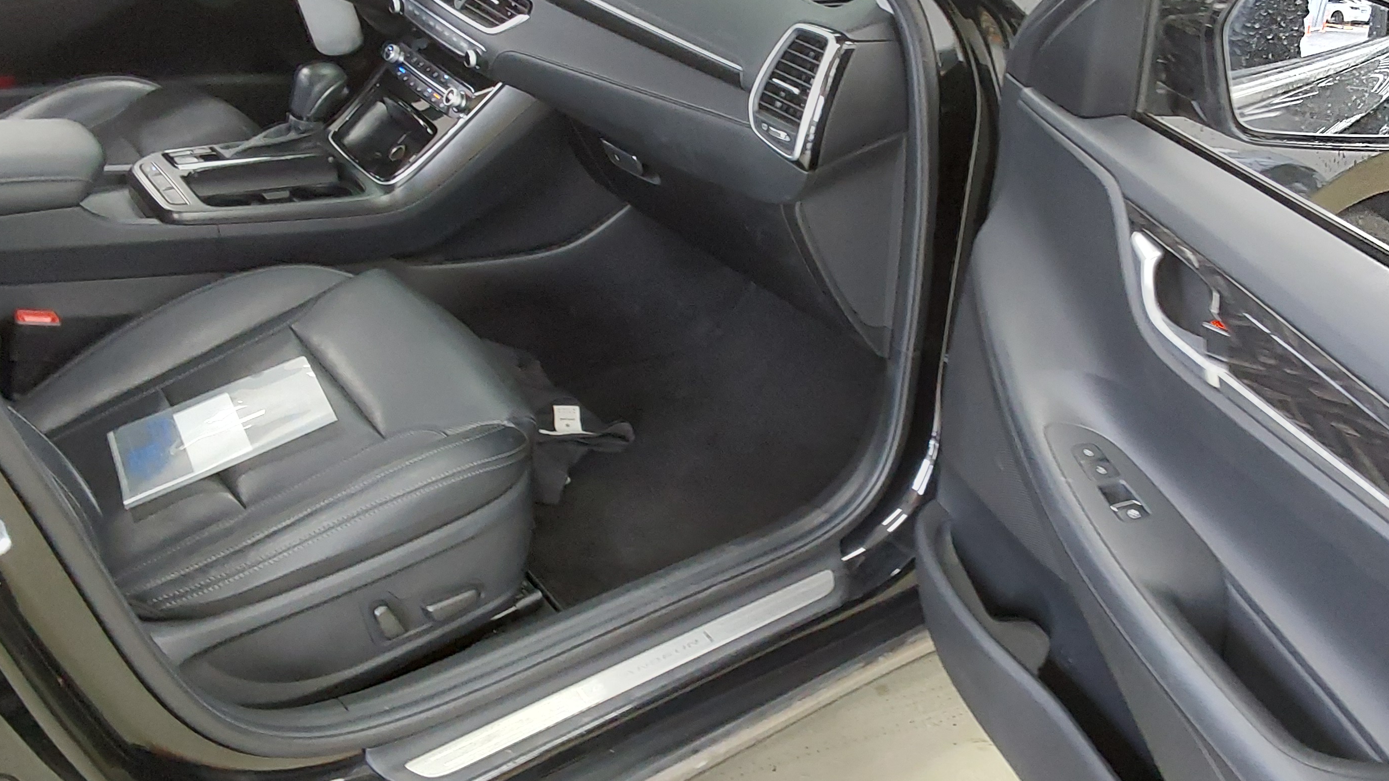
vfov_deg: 32.8
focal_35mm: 36
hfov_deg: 55.2
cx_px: 774
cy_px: 337
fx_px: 1326
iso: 320
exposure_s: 1/40
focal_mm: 2.91
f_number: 1.9
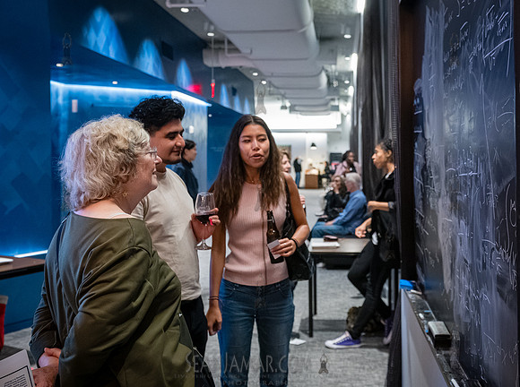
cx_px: 297
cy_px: 146
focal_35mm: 40
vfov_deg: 36.0
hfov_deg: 47.2
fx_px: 593
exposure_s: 1/160
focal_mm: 29
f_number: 3.5
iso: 8000
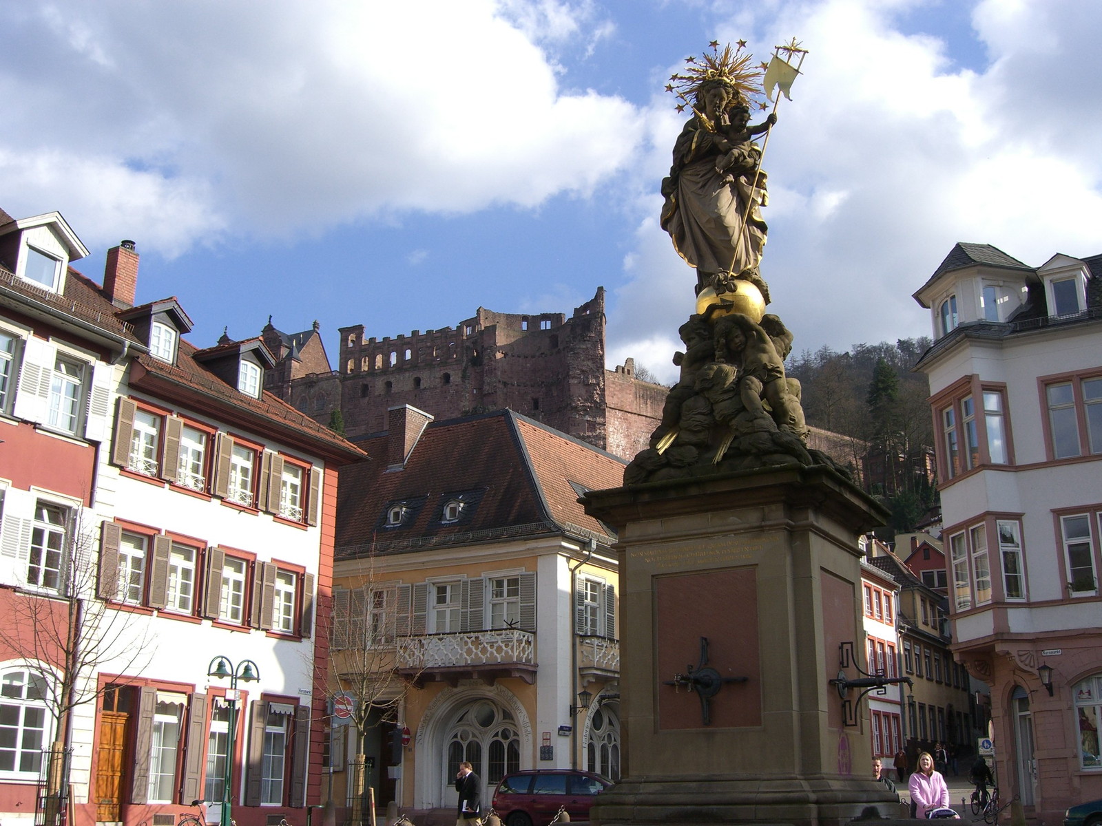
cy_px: 413
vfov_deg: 37.7
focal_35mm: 38
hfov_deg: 49.0
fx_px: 1210
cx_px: 551
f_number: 4
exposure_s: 1/500
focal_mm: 7.9
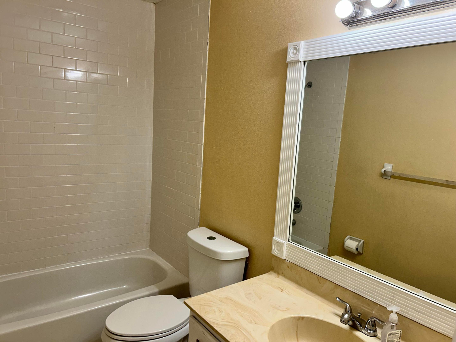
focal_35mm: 26
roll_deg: -3.2
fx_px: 343
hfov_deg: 67.3
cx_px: 228
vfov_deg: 53.1
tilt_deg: -9.6
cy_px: 171
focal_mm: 5.7
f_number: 1.5
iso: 50
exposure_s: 1/120
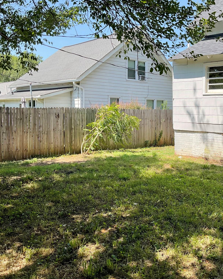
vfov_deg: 47.9
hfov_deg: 38.6
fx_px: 314
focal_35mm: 38
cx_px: 152
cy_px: 139
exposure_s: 1/962
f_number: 1.8
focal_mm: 3
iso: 16
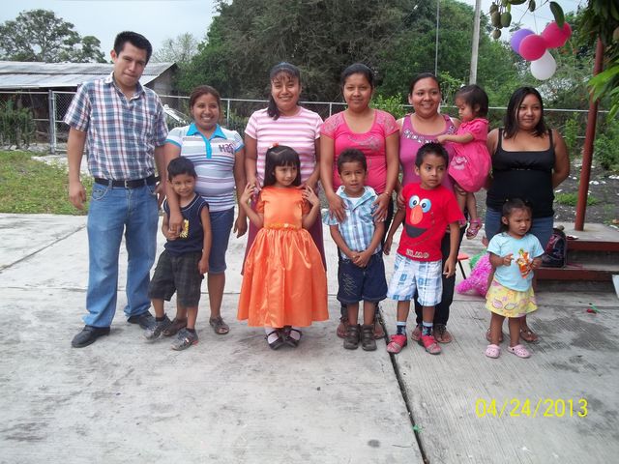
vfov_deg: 44.2
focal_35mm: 32
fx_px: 572
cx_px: 310
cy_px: 232
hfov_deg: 56.8
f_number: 2.9
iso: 64
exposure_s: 1/500
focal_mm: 5.7
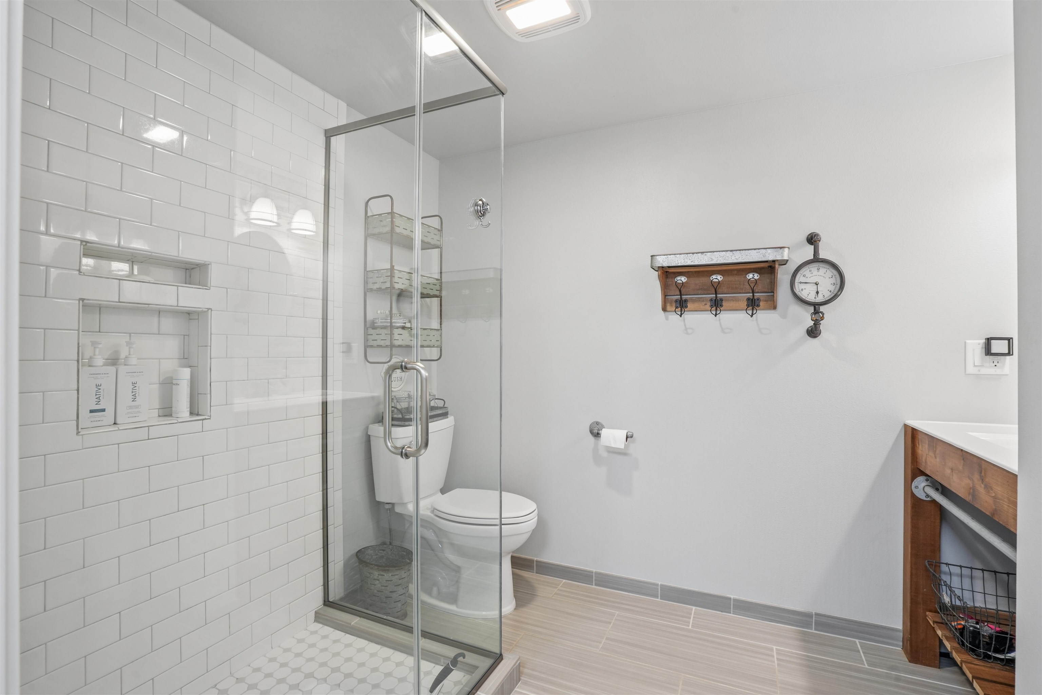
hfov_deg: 96.7
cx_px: 521
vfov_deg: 73.7
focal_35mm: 16
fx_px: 463
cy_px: 348
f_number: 10
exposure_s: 1/15
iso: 800
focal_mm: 16
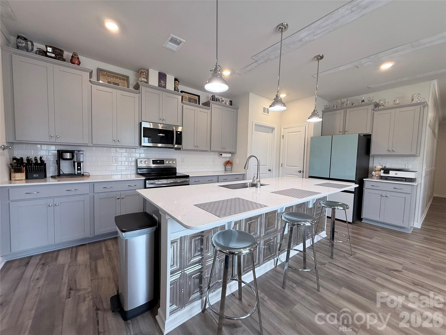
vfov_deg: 85.7
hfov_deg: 102.1
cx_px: 223
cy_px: 168
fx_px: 180
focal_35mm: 14
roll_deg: -1.0
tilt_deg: -2.3
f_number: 2.2
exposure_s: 1/120
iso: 160
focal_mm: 2.22
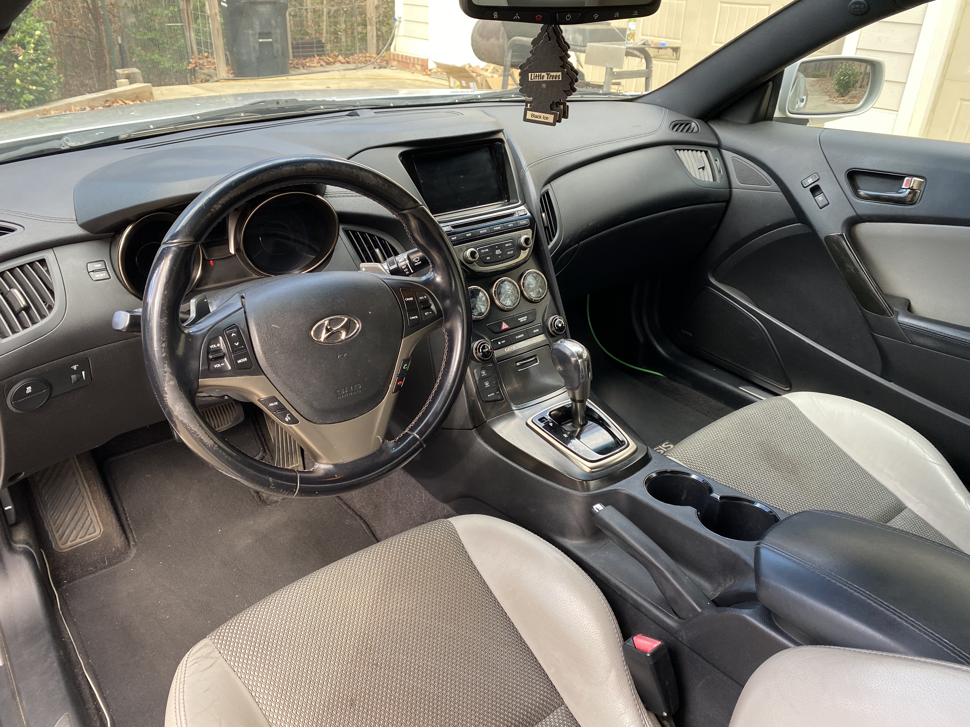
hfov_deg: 67.3
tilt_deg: -27.3
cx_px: 485
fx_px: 729
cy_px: 364
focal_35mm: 26
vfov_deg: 53.1
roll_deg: -2.6
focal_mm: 4.25
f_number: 1.8
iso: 80
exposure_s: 1/122
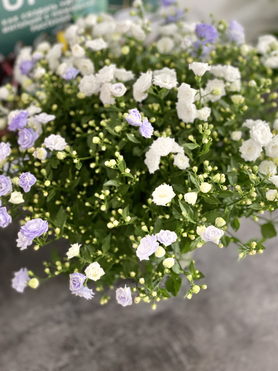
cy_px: 186
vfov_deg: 30.3
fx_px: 685
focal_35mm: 64
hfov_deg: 22.9
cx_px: 139
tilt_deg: -50.6
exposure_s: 1/33
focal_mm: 7.5
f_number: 2.2
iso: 320
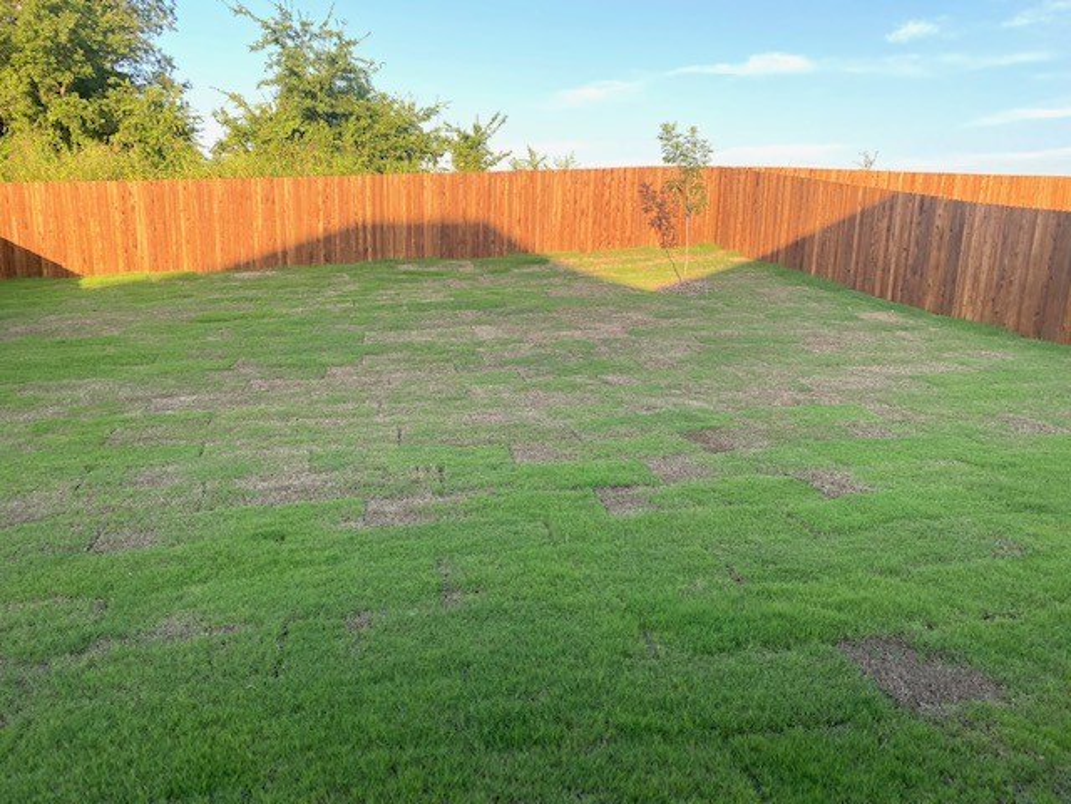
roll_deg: -3.0
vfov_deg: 53.1
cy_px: 402
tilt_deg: -11.5
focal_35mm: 26
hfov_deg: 67.3
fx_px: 804
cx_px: 536
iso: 32
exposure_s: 1/513
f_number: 1.8
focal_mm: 4.25
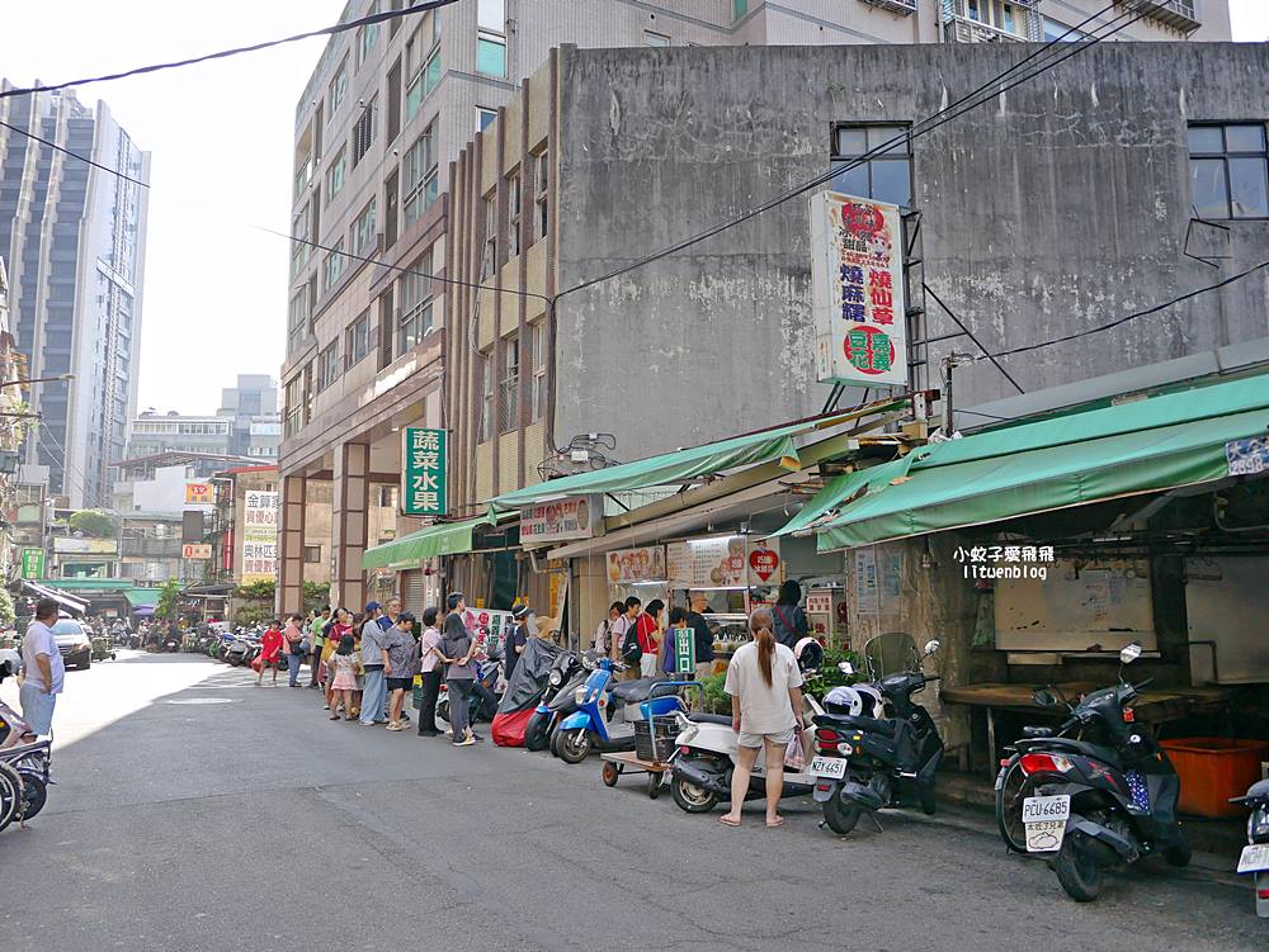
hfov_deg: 63.4
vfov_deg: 49.8
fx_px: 1027
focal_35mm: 28
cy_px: 476
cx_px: 634
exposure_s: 1/500
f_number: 2.8
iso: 200
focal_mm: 14
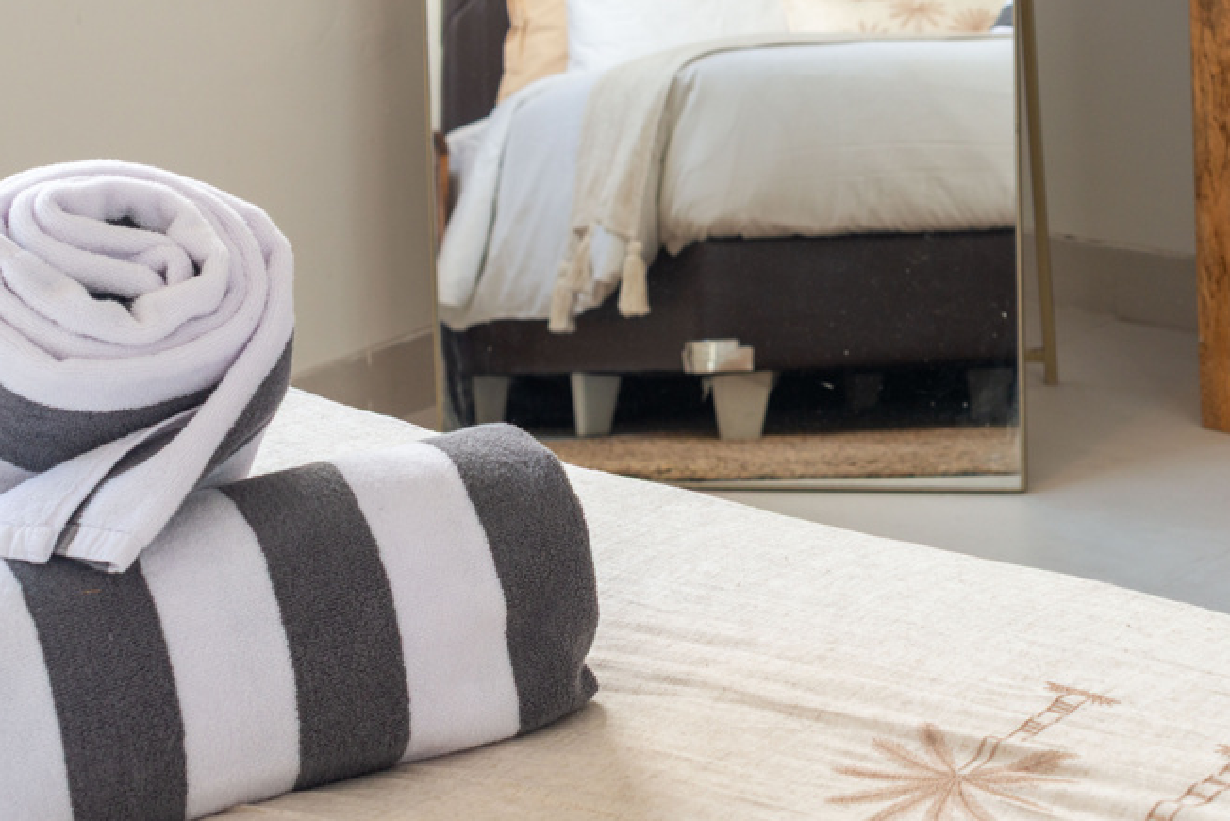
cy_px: 130
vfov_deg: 14.8
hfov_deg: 22.0
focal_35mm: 92
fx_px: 3144
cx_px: 889
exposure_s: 1/60
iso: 100
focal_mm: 50
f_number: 8
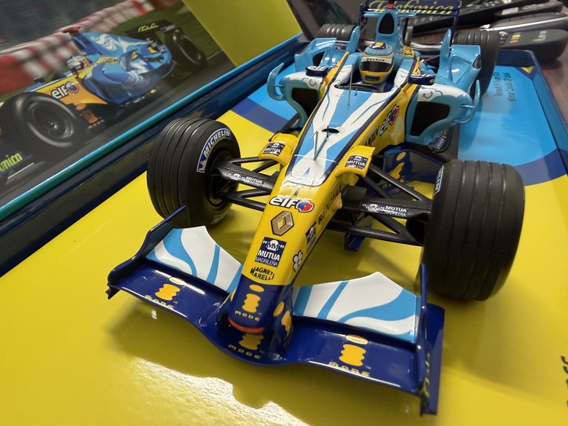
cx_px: 284
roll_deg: +14.0
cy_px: 213
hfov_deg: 71.6
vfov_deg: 56.8
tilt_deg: -26.9
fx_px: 394
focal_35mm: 24
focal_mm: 2.22
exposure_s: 1/60
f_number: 2.2
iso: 320
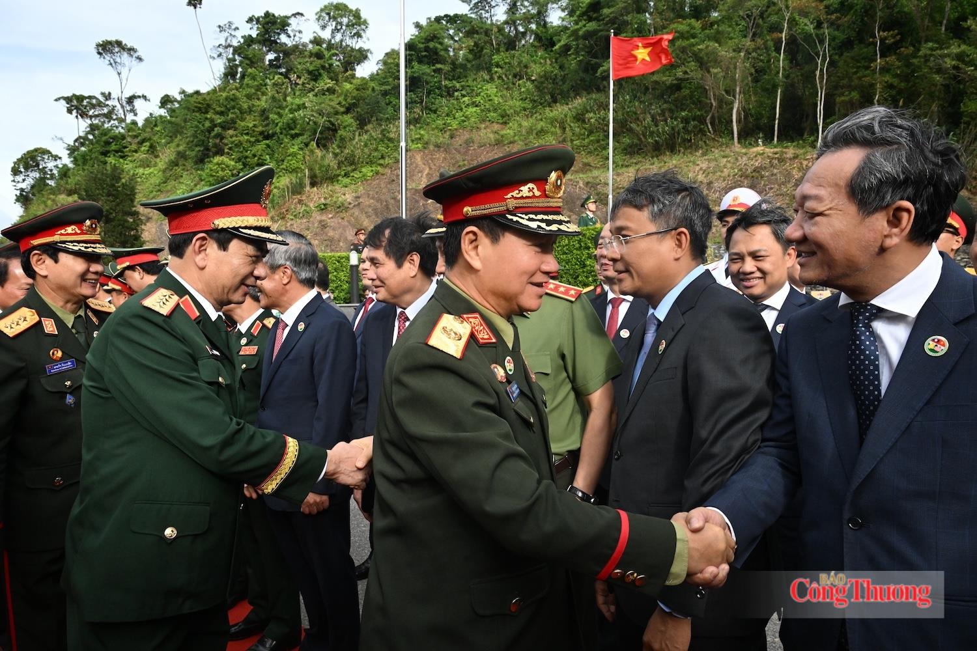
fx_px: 651
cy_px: 326
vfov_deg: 53.1
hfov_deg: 73.7
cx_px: 488
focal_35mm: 24
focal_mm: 24
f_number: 10
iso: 3200
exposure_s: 1/1250
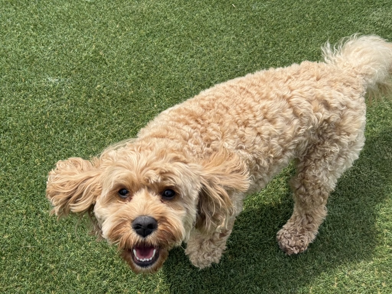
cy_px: 147
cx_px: 196
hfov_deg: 39.7
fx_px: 544
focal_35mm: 48
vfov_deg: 30.3
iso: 64
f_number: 1.78
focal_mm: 6.76
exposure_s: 1/3534
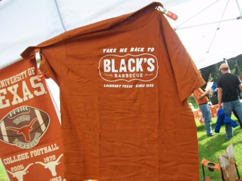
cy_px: 90
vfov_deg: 44.2
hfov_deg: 56.8
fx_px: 224
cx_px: 121
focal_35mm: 32
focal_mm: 5.7
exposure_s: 1/100
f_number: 2.8
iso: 64
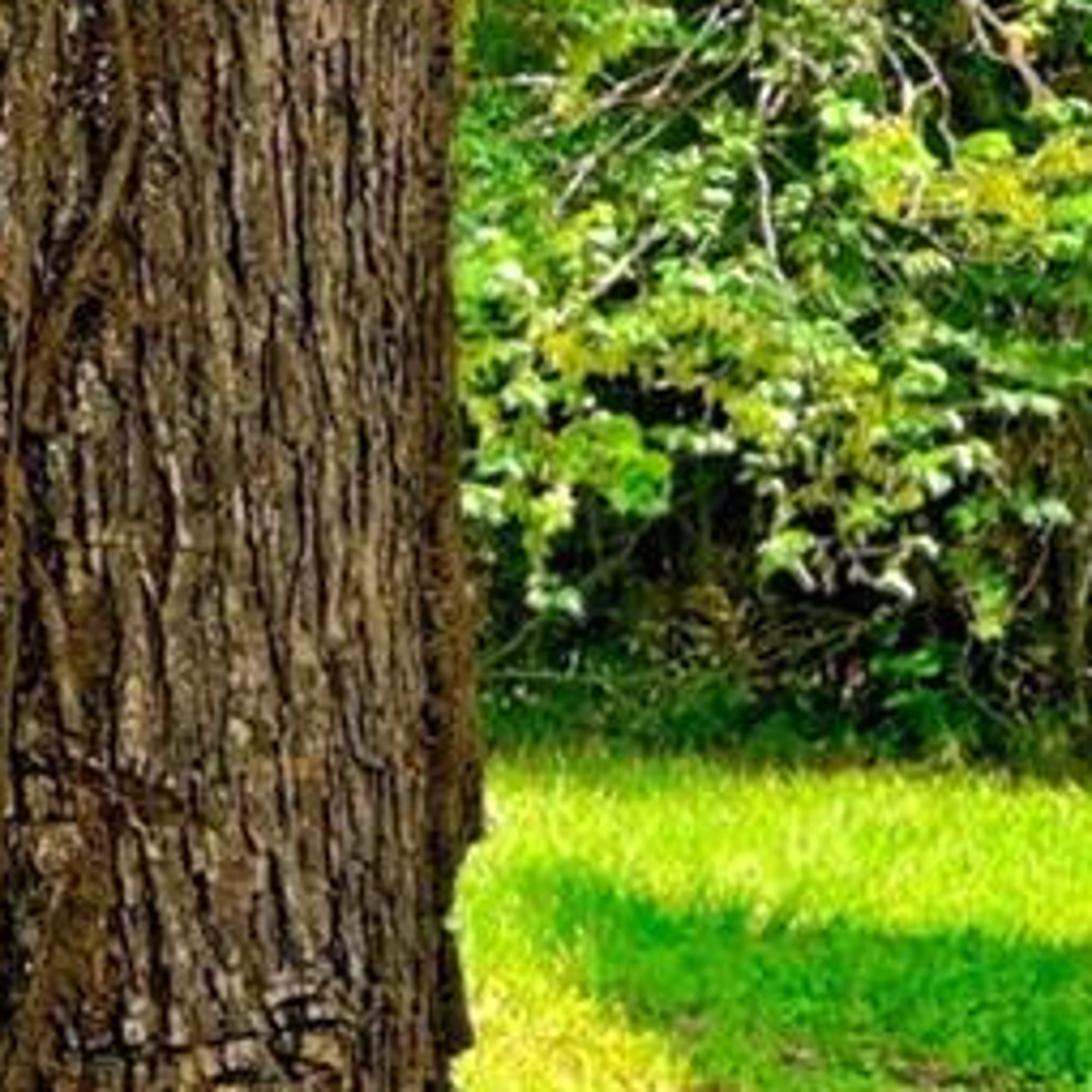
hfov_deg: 7.3
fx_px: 7317
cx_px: -2527
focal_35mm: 205
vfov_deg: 8.5
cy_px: 317
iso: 400
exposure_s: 1/160
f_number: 8
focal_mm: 30
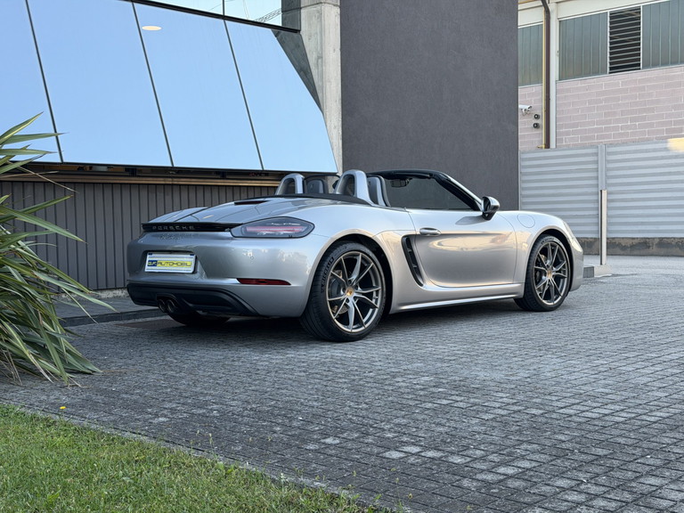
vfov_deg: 30.3
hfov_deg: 39.7
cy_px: 256
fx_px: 948
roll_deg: +0.8
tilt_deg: -1.8
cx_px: 342
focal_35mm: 48
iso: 64
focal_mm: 6.76
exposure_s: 1/381
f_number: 1.78
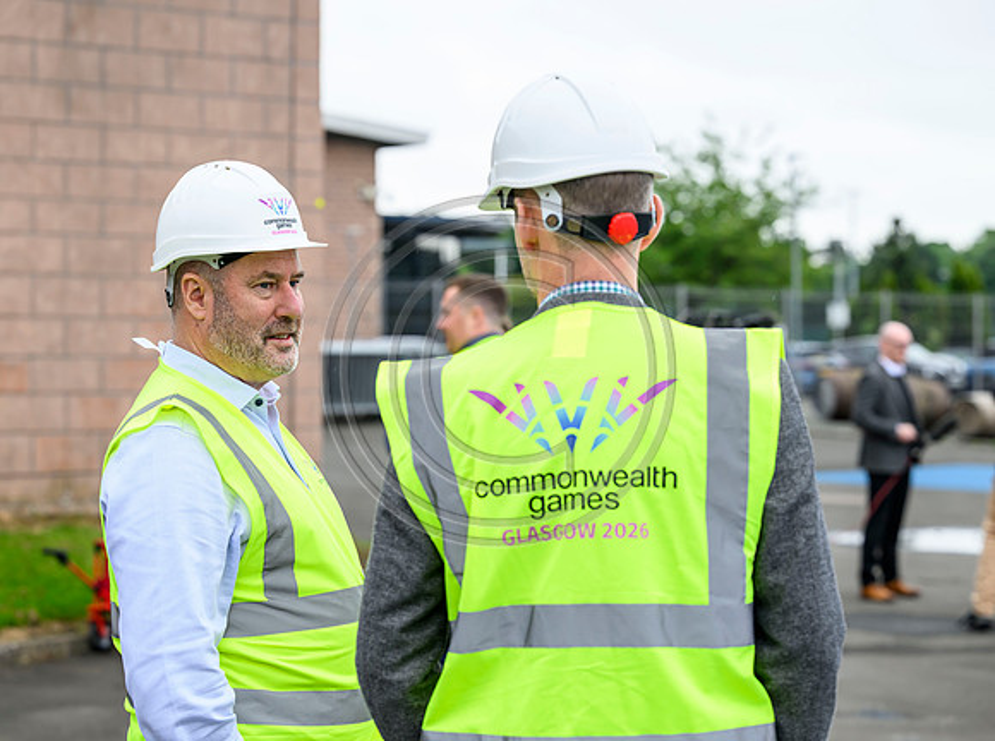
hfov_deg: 23.4
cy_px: 367
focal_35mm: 84
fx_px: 2397
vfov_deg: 17.6
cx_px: 435
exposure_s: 1/500
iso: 500
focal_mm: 77
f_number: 4
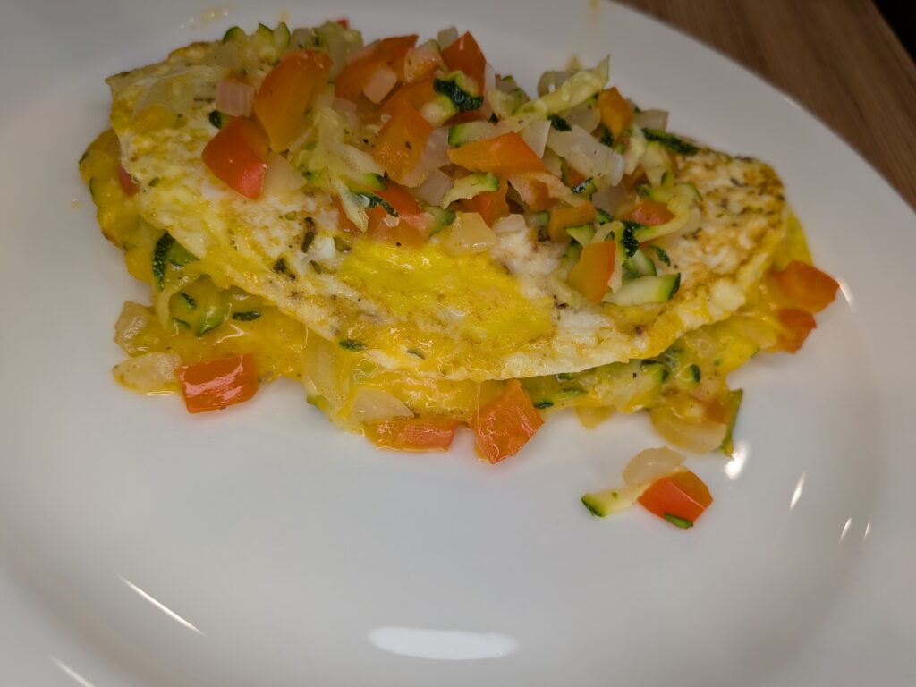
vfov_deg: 56.8
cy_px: 344
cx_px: 458
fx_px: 635
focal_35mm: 24
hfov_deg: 71.6
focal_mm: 4.53
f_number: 1.7
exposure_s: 1/165
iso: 26
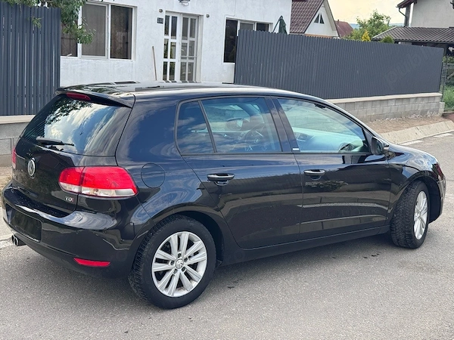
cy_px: 170
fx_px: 630
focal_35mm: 48
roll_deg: -2.8
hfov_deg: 39.7
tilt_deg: -8.8
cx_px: 227
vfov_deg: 30.3
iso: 64
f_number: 1.78
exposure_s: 1/495
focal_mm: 6.76
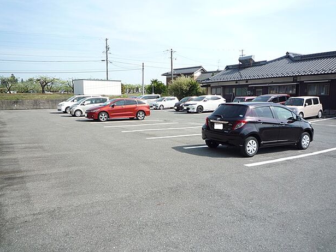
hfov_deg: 67.3
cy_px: 130
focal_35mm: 26
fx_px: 253
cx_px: 164
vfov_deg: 53.1
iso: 100
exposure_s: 1/640
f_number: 3.5
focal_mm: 4.4
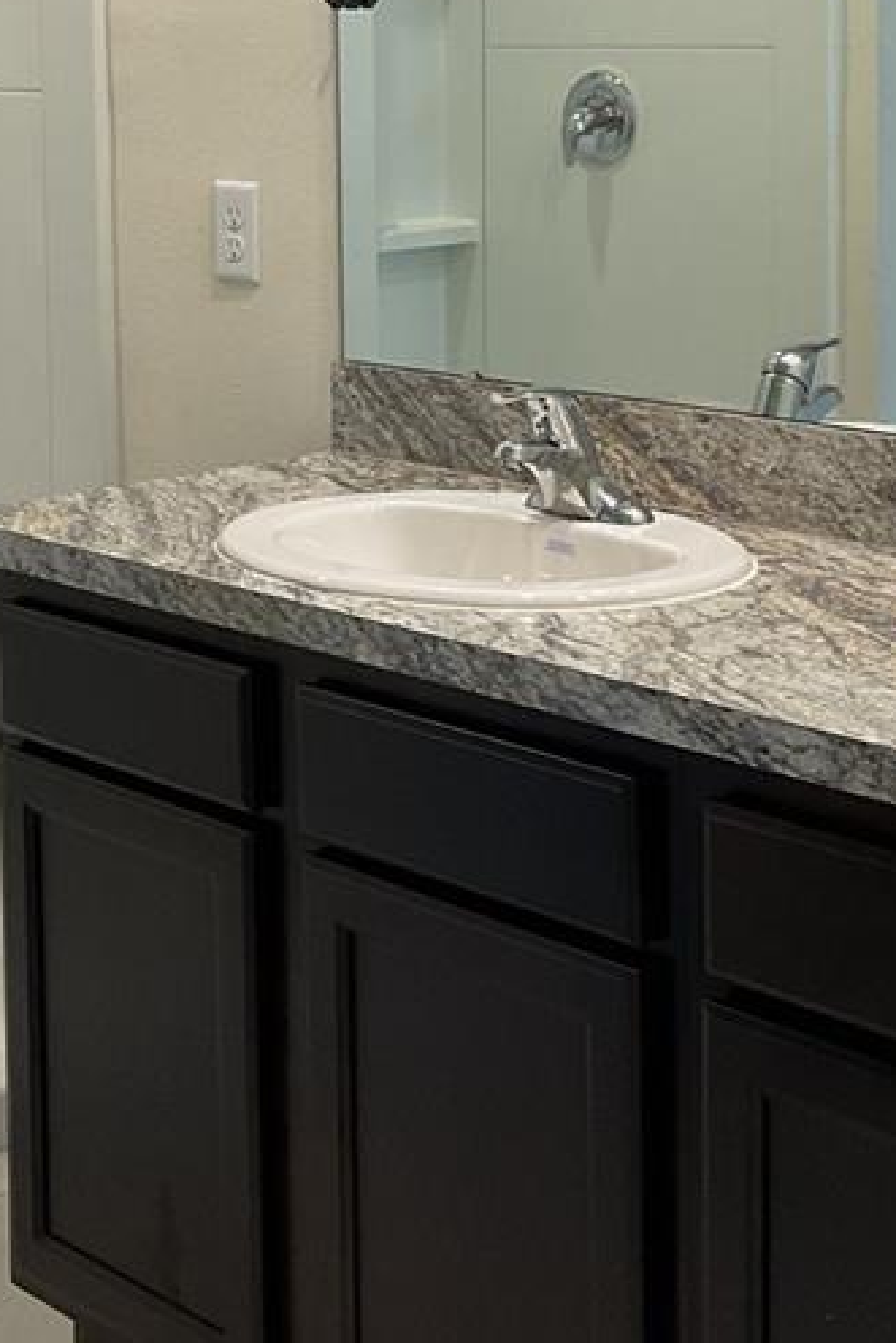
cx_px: 246
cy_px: 287
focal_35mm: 73
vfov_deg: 27.2
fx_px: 2723
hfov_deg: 18.6
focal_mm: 3
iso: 50
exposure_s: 1/60
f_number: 1.8
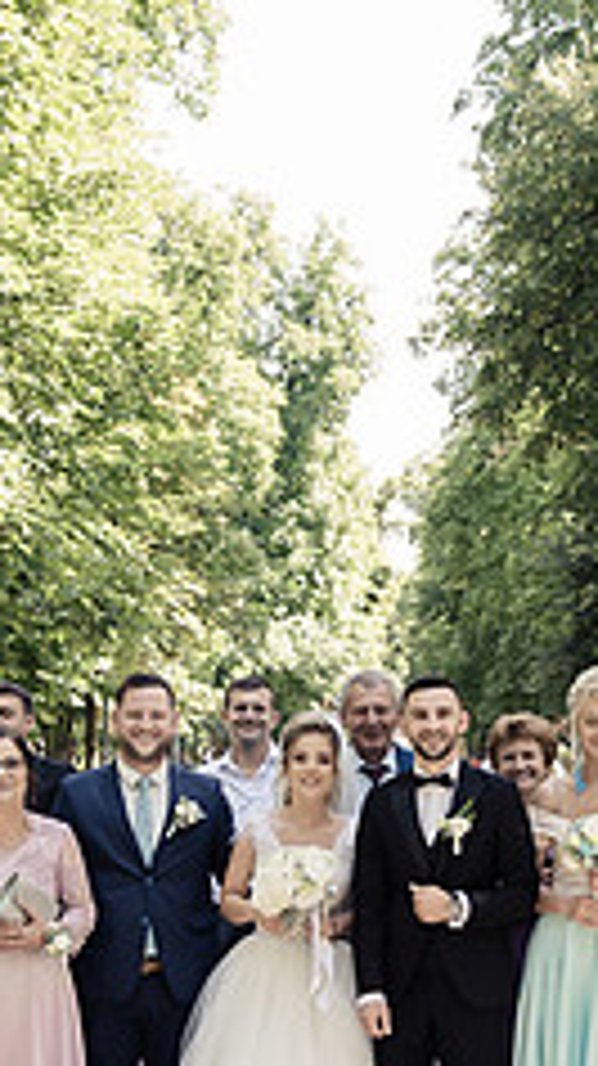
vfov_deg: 22.5
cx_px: 389
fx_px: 2626
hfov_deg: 13.0
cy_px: 899
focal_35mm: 93
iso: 500
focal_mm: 32
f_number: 2.8
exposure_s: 1/640
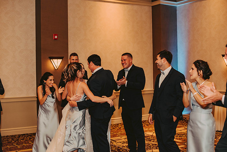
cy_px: 76
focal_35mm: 50
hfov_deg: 39.6
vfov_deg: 27.0
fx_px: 315
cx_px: 114
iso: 800
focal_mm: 50
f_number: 2.5
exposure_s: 1/125
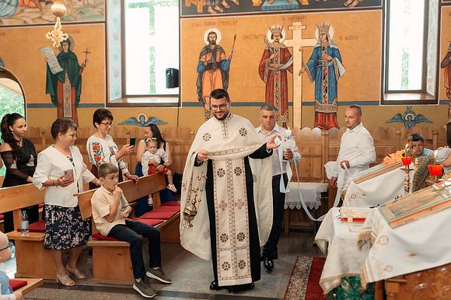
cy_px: 151
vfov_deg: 35.0
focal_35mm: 38
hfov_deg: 50.7
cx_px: 237
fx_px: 476
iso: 2000
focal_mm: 35
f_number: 3.5
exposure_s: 1/250
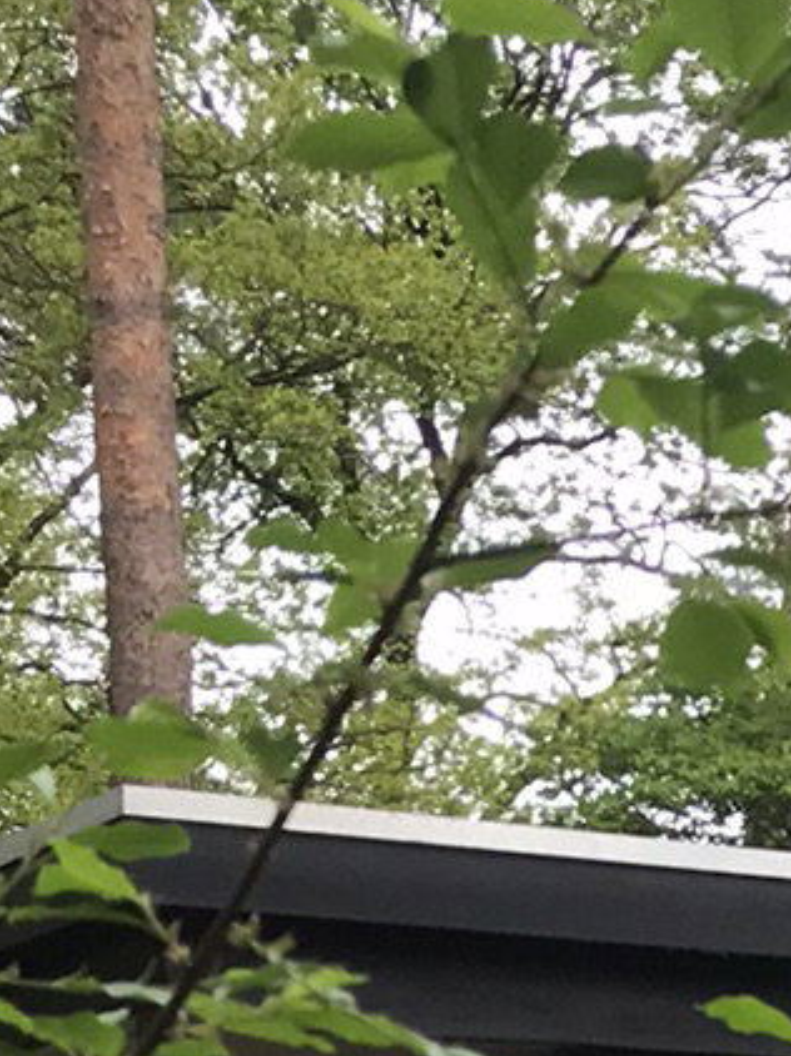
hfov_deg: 10.1
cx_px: 1597
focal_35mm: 136
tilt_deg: -2.2
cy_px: 1747
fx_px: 4148
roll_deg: +0.1
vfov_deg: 13.4
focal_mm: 3.99
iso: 20
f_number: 1.8
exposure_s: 1/399
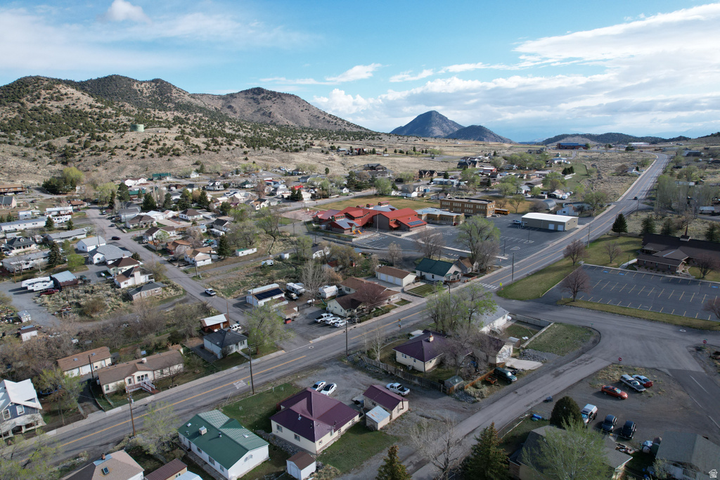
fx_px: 440
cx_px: 360
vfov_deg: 57.2
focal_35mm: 22
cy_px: 240
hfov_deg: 78.6
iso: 200
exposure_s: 1/2000
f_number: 2.8
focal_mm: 8.38
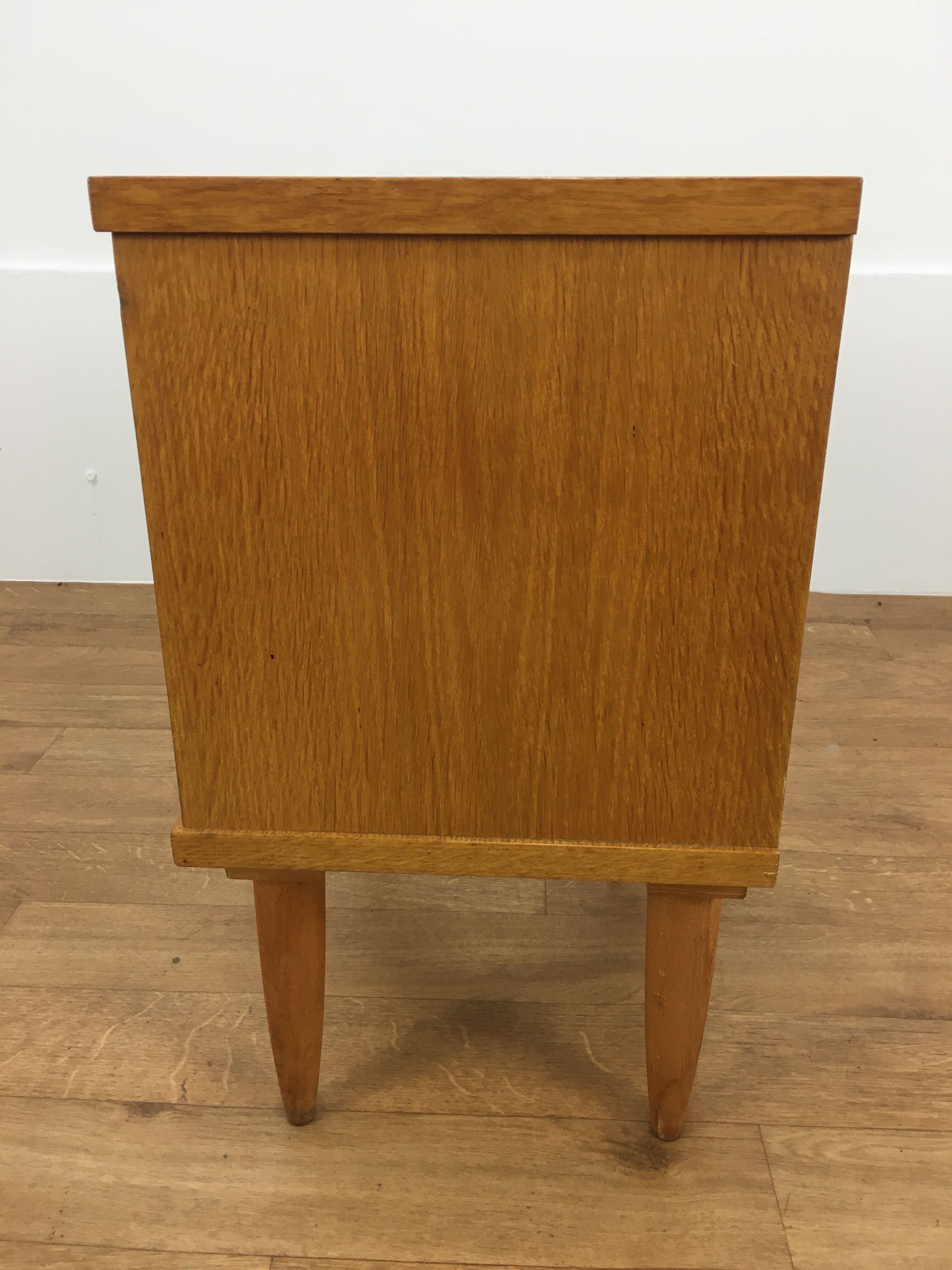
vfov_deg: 61.7
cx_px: 476
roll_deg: -1.5
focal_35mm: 29
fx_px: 1063
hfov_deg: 48.2
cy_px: 635
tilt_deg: -22.1
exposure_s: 1/33
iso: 40
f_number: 2.2
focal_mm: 4.15
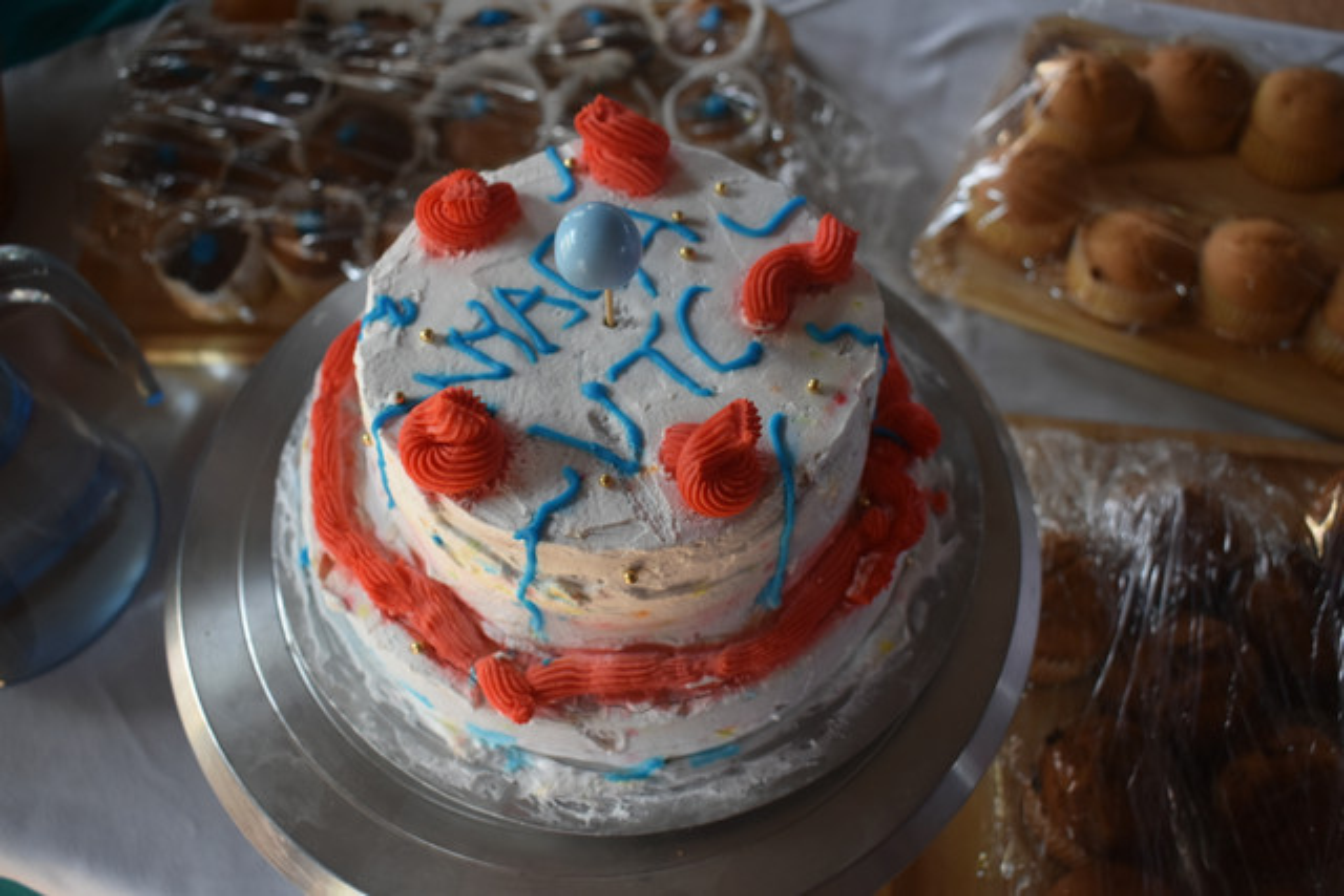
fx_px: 1344
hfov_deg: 53.1
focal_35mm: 36
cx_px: 672
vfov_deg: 36.9
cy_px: 448
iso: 800
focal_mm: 24
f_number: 4
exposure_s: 1/160
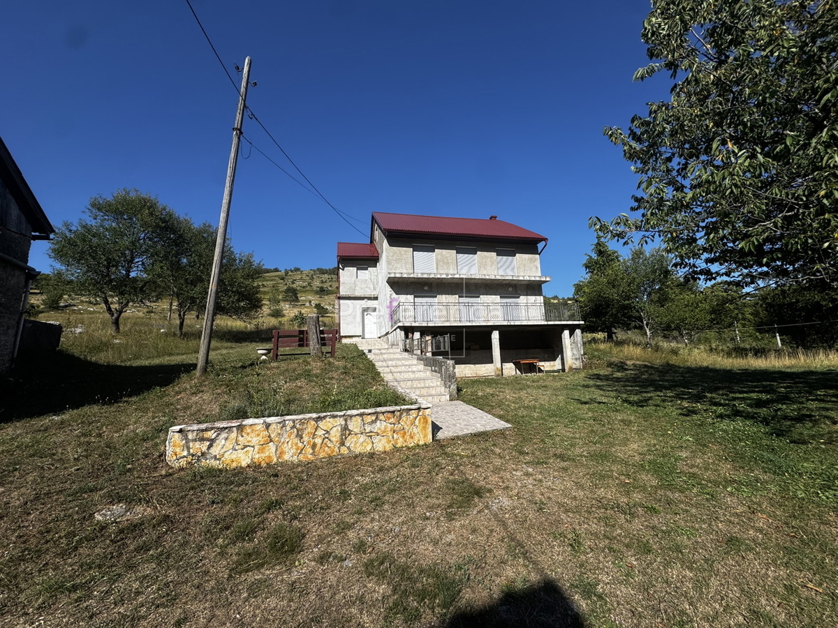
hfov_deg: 102.1
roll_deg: +2.8
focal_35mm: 14
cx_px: 419
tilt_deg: +8.5
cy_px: 314
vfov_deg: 85.7
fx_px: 339
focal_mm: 2.22
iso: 50
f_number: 2.2
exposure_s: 1/2494
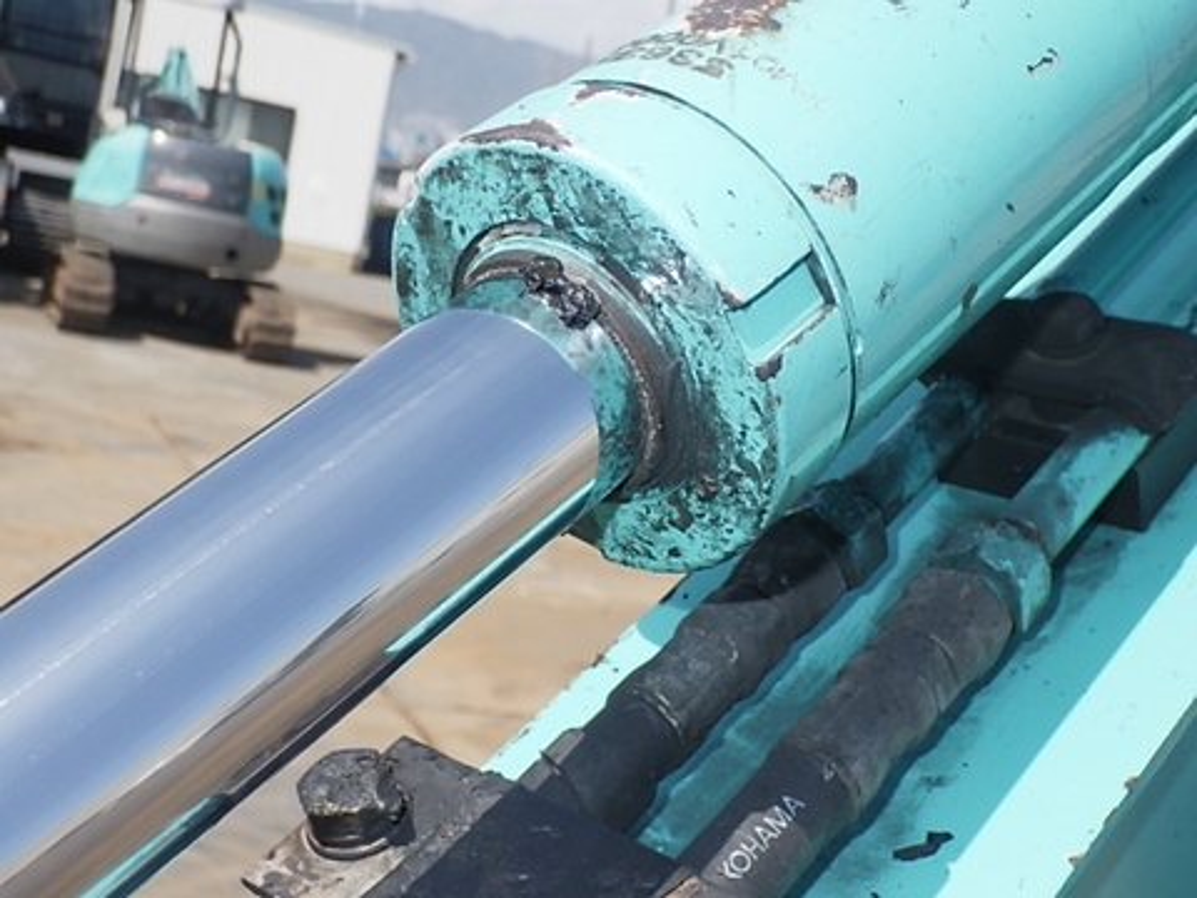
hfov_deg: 37.5
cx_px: 598
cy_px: 449
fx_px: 1764
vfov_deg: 28.6
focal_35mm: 51
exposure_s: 1/1250
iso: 250
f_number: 4.4
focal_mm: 9.1
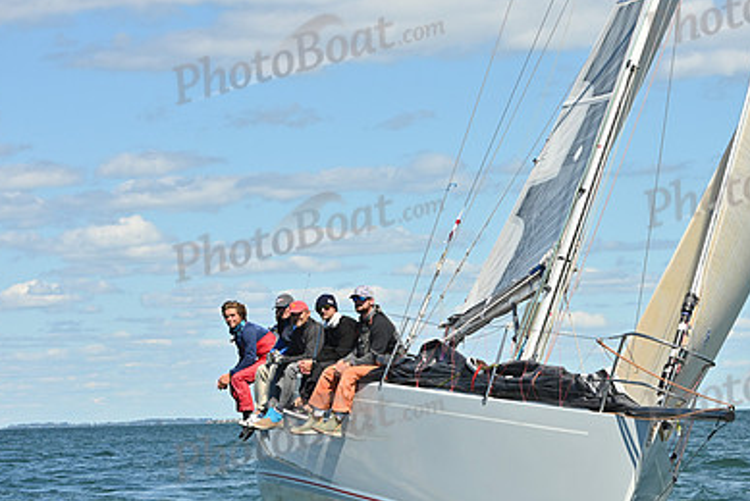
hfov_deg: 14.0
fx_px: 3044
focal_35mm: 146
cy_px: 305
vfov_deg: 9.4
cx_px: 546
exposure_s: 1/1250
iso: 320
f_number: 9
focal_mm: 98
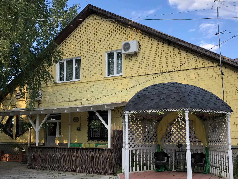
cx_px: 124
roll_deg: +0.6
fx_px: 247
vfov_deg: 39.5
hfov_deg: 51.3
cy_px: 107
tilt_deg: +6.1
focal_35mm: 36
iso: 20
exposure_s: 1/214
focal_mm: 4
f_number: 1.8
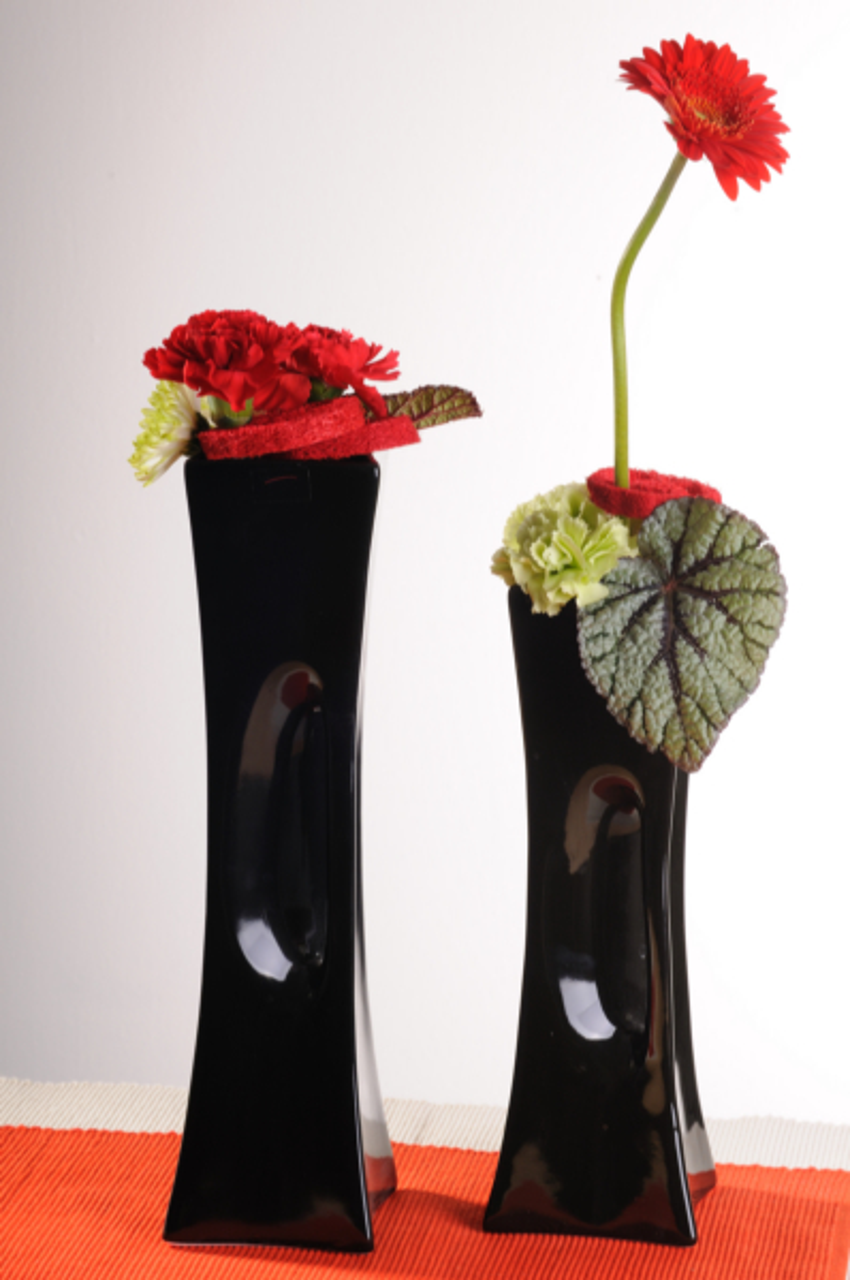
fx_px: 4526
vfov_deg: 16.1
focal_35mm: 128
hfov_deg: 10.7
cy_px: 640
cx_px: 425
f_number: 13
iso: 200
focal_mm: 85
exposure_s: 1/200
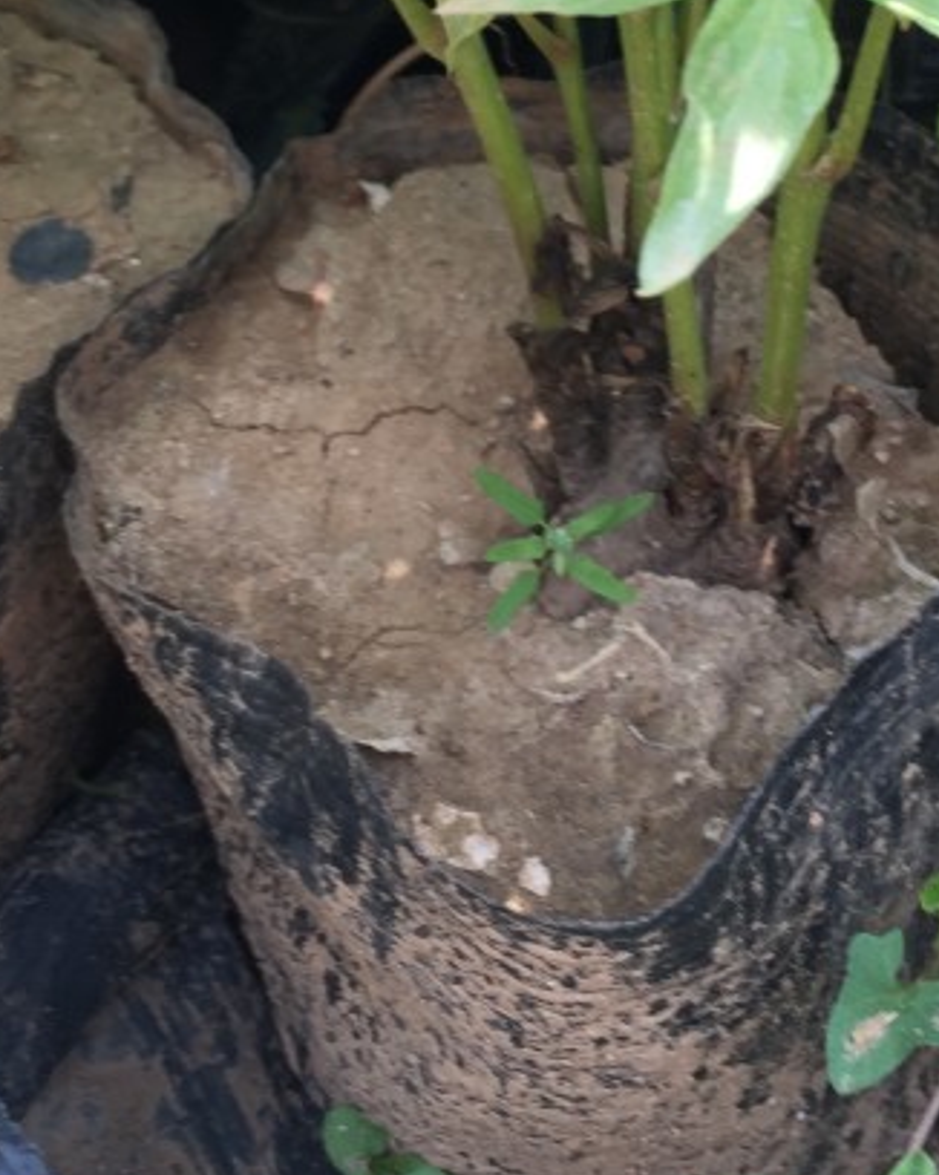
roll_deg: -5.2
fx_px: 2573
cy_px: 75
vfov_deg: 24.8
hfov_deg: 20.7
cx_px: 487
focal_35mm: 74
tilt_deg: -41.5
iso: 32
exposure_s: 1/126
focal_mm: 4.15
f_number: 2.2
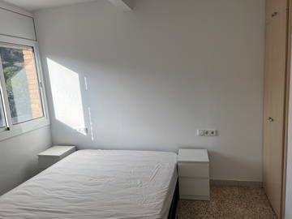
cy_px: 110
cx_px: 146
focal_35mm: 26
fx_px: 219
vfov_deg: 53.1
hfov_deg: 67.3
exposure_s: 1/1079
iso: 50
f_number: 1.5
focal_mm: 5.7
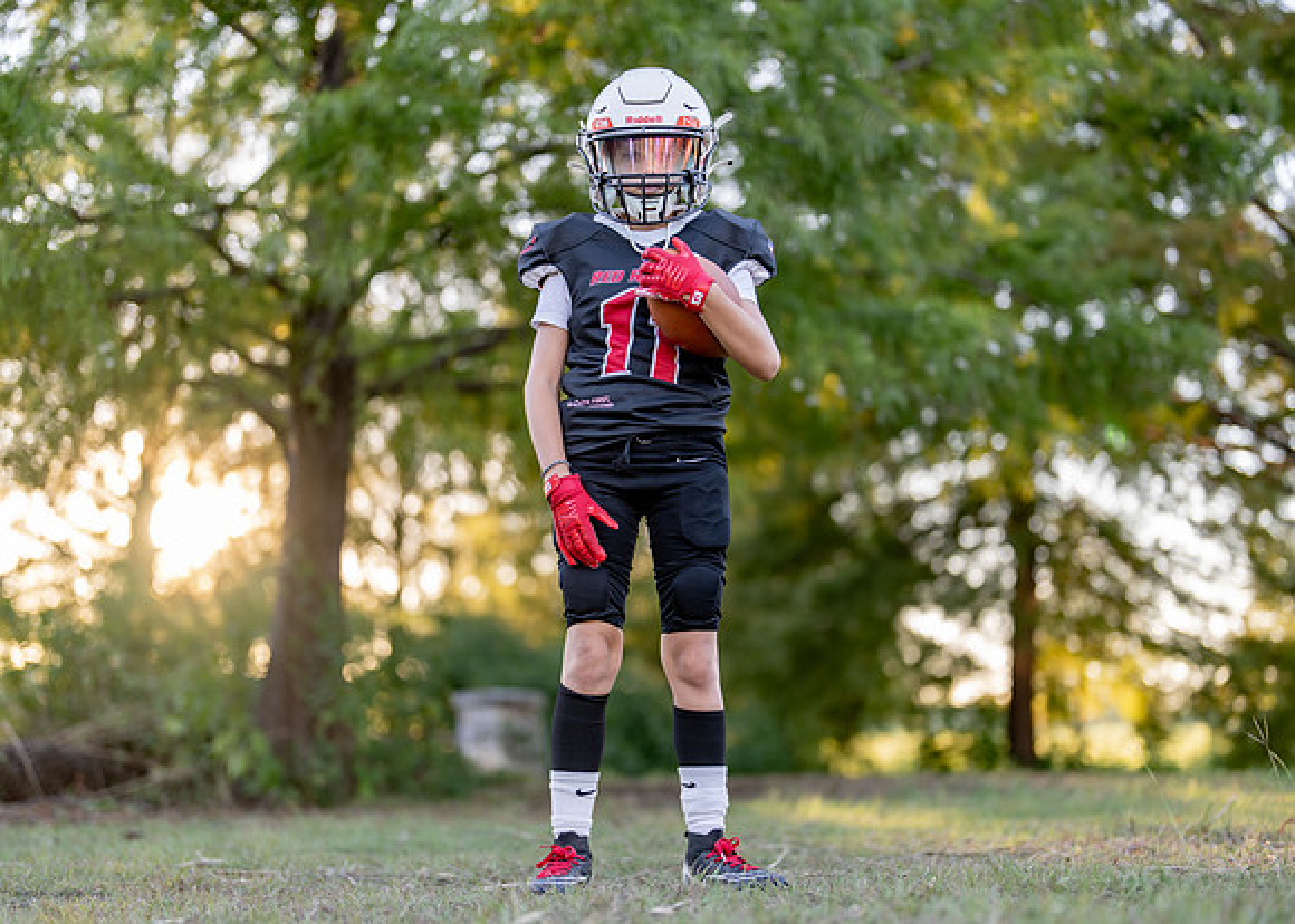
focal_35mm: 55
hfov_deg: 35.3
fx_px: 2038
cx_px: 657
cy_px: 479
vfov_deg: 25.6
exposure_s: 1/400
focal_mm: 50
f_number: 1.2
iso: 100
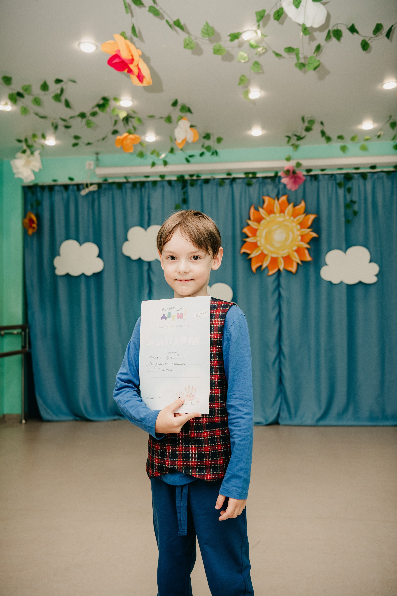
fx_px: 629
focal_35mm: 38
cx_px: 198
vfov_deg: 50.7
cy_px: 298
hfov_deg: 35.1
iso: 200
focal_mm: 38
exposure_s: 1/160
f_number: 4
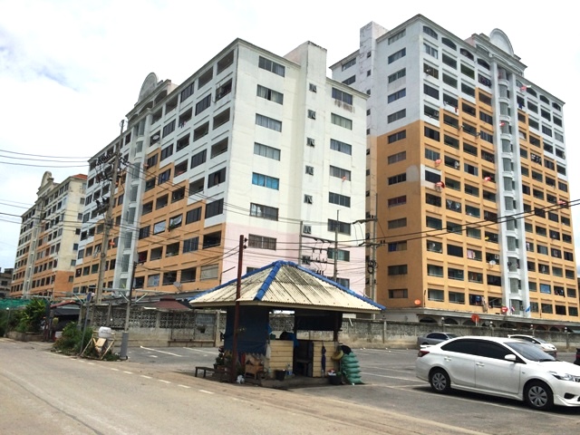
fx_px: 503
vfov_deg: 46.8
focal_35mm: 30
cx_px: 290
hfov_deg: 60.0
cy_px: 218
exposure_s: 1/5128
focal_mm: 4.12
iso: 40
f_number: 2.2
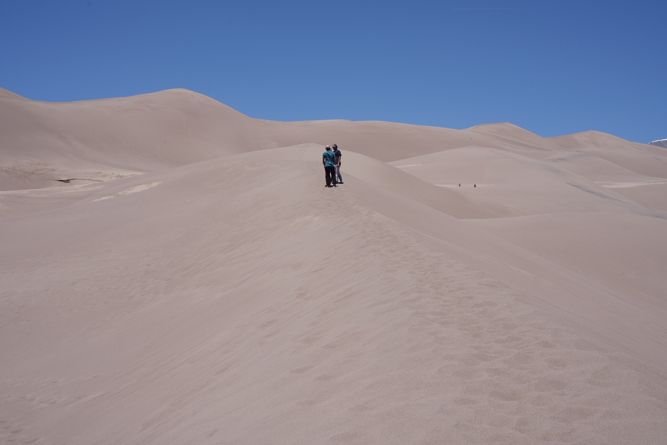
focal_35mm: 50
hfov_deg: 39.6
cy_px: 222
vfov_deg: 27.0
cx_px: 334
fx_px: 926
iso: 80
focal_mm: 50
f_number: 13
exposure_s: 1/160
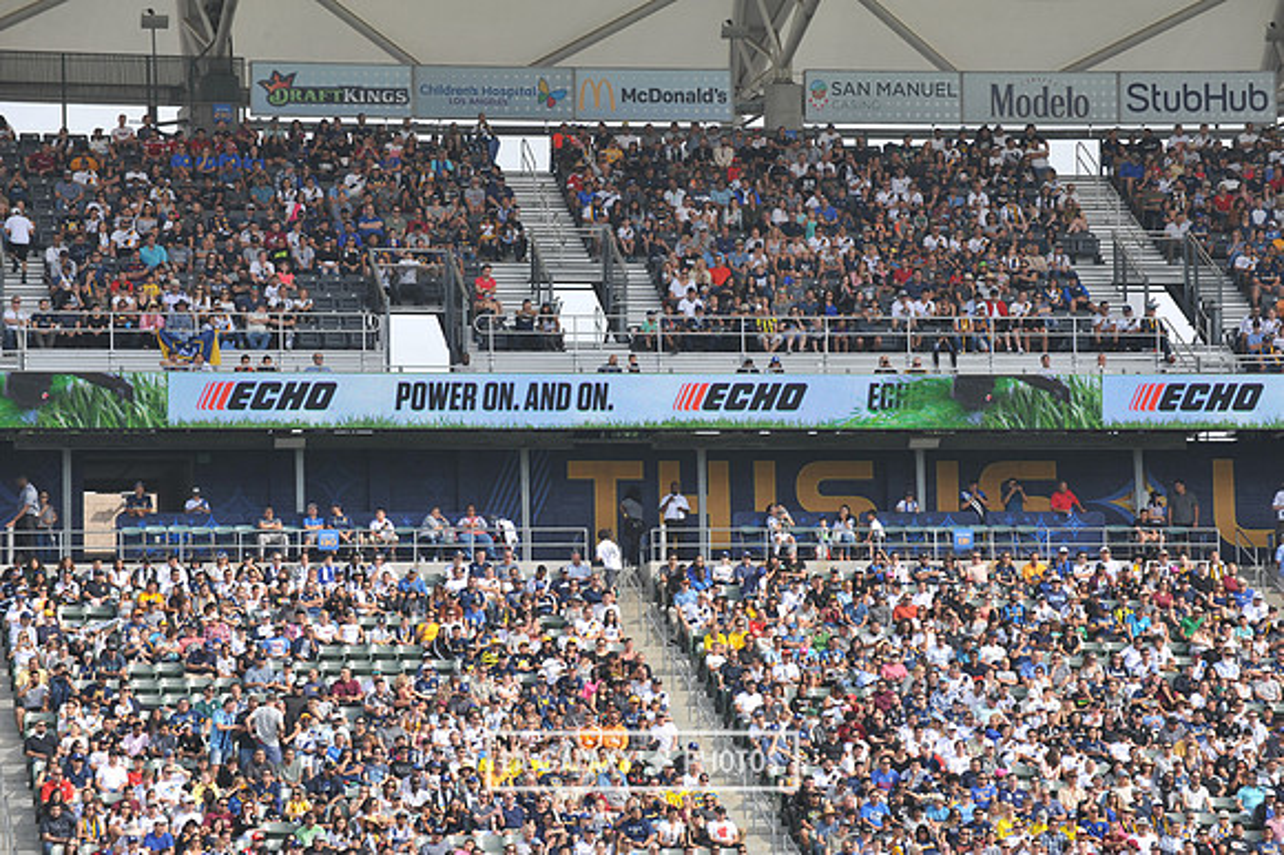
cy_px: 428
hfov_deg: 13.7
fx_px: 5347
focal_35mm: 150
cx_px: 642
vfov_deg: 9.1
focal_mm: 150
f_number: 9
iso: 250
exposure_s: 1/320
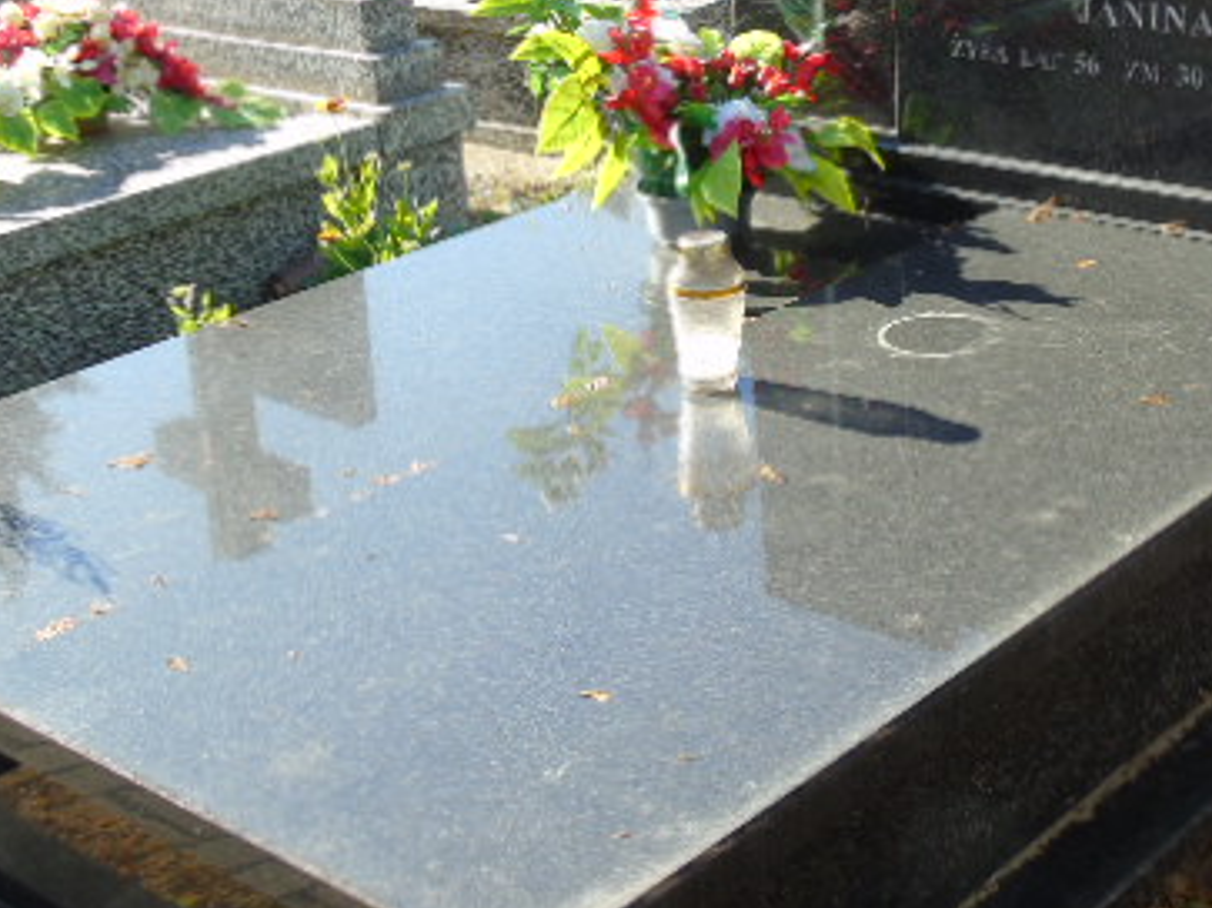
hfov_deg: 32.1
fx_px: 2100
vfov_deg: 24.3
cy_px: 304
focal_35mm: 60
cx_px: 731
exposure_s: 1/160
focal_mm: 6.1
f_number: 3.8
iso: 80
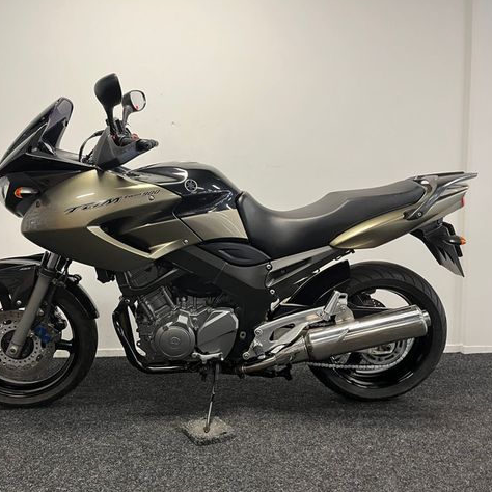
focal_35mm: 31
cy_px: 245
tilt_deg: -5.1
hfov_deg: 52.3
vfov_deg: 52.5
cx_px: 206
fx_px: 498
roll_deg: +0.7
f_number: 1.6
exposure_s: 1/50
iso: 160
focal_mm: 5.1
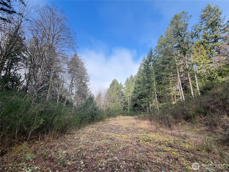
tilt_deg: +11.0
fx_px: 93
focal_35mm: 14
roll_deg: -0.2
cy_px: 86
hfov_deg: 102.1
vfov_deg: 85.7
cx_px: 114
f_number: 2.2
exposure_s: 1/123
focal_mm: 2.22
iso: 64
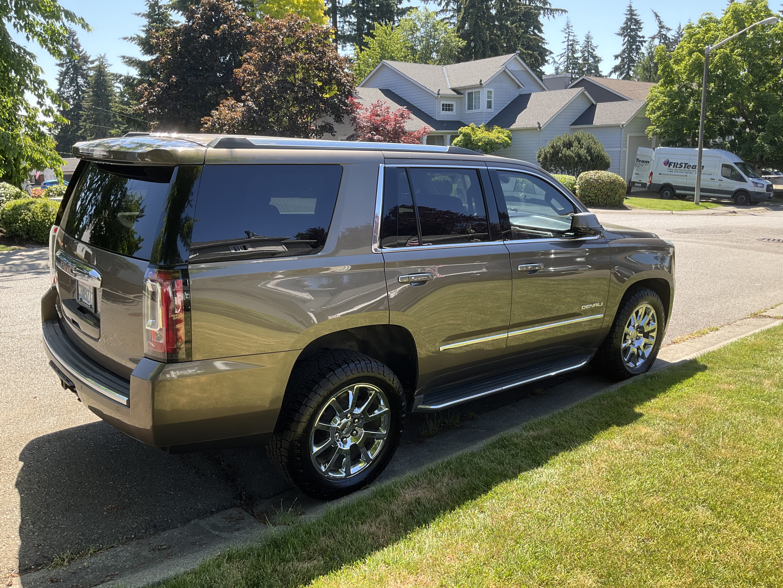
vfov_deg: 48.2
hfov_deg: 61.7
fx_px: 656
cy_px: 294
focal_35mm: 29
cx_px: 392
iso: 25
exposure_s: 1/272
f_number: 1.8
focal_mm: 3
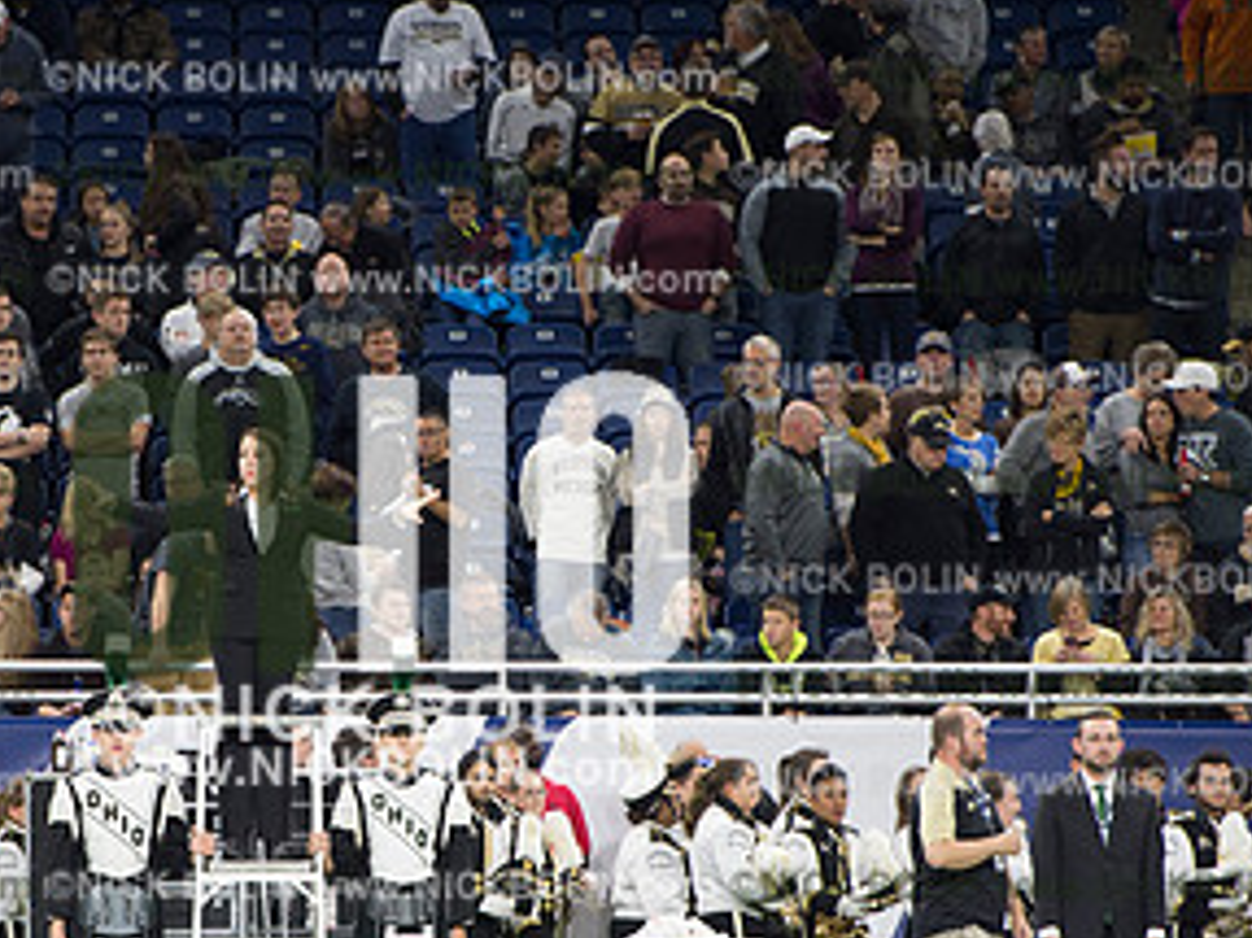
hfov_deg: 5.1
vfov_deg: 3.8
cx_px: 380
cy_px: 580
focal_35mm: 388
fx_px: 14027
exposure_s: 1/1000
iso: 2500
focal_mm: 200
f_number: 3.5
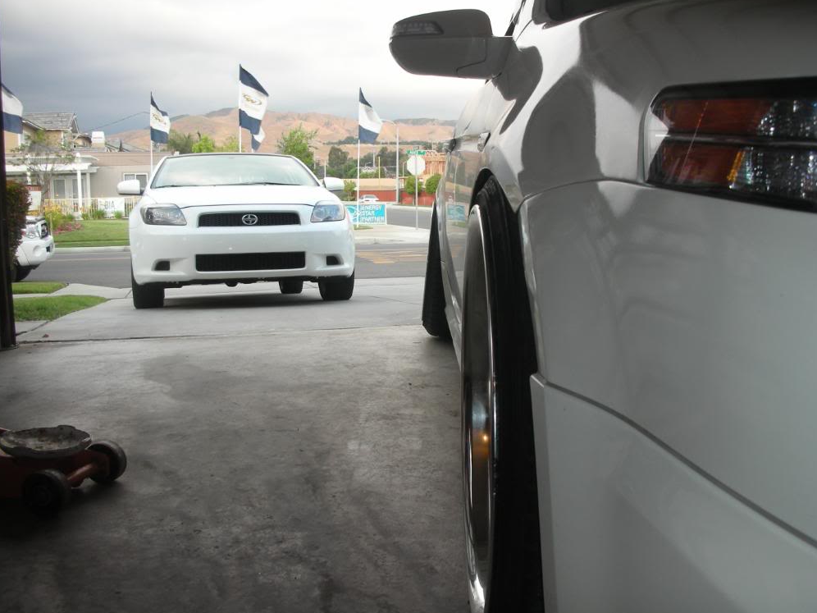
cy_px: 310
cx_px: 413
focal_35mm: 36
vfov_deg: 39.7
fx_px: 850
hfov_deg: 51.4
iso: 50
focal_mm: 5.8
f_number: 3
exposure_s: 1/31.3
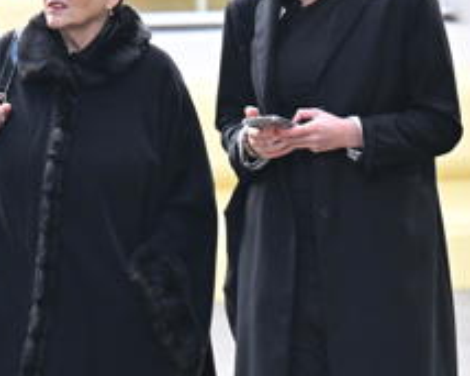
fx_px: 10720
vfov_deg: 2.0
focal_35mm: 771
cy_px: 248
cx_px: -75
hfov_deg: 2.5
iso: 1000
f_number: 4.5
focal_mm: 170
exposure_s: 1/640
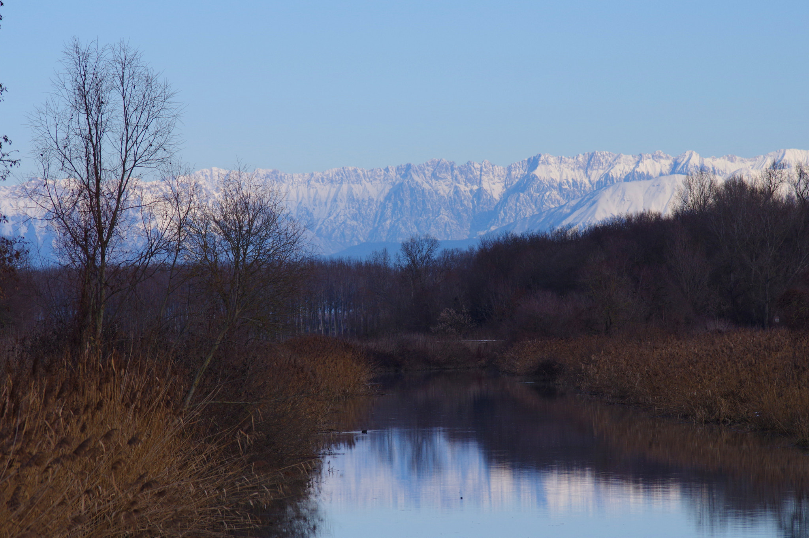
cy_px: 269
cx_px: 404
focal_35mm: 300
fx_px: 6736
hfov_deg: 6.9
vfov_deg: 4.6
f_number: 4.5
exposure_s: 1/2000
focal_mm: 200
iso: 400
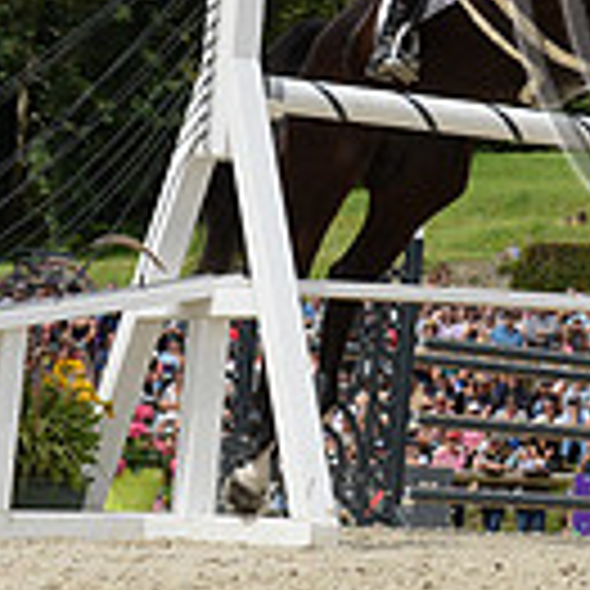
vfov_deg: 9.2
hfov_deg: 9.0
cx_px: 919
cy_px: -140
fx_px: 3625
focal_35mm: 188
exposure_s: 1/3200
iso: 1250
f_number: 10
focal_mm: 50
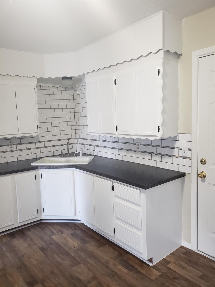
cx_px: 108
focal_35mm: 26
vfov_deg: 67.3
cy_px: 144
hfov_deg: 53.1
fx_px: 215
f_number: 1.5
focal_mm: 4.3
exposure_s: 1/60
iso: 320
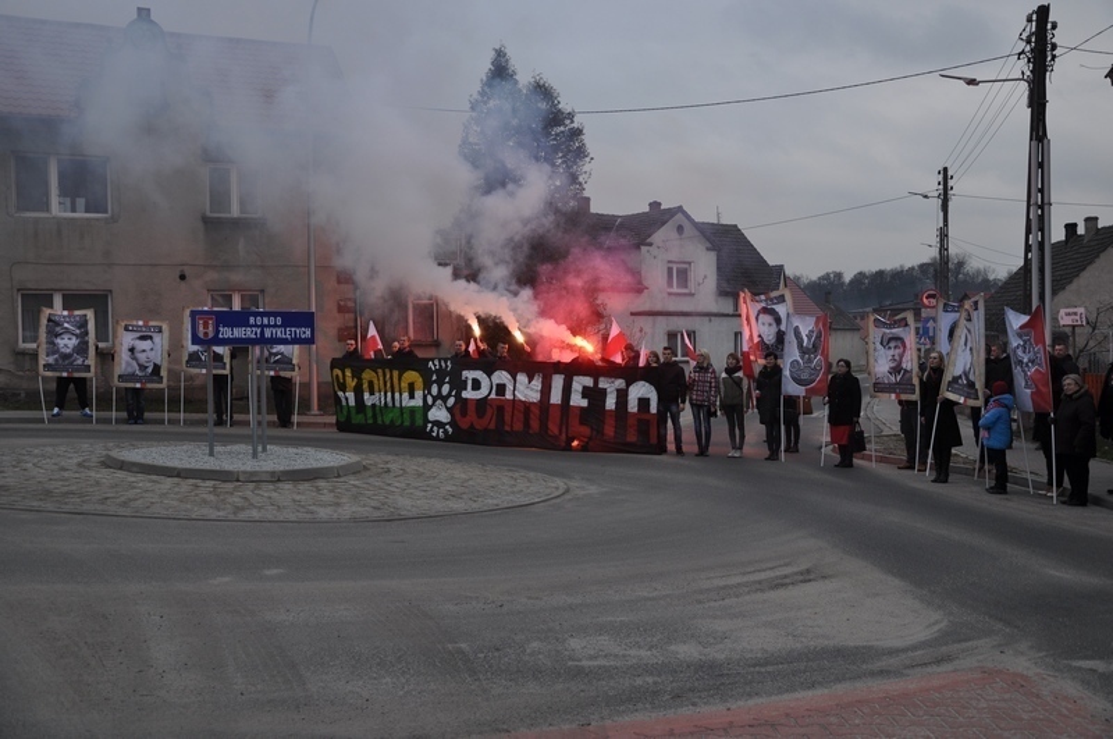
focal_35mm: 38
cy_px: 370
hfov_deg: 51.3
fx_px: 1158
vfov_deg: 35.4
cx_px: 556
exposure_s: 1/125
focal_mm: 25
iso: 200
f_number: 5.6
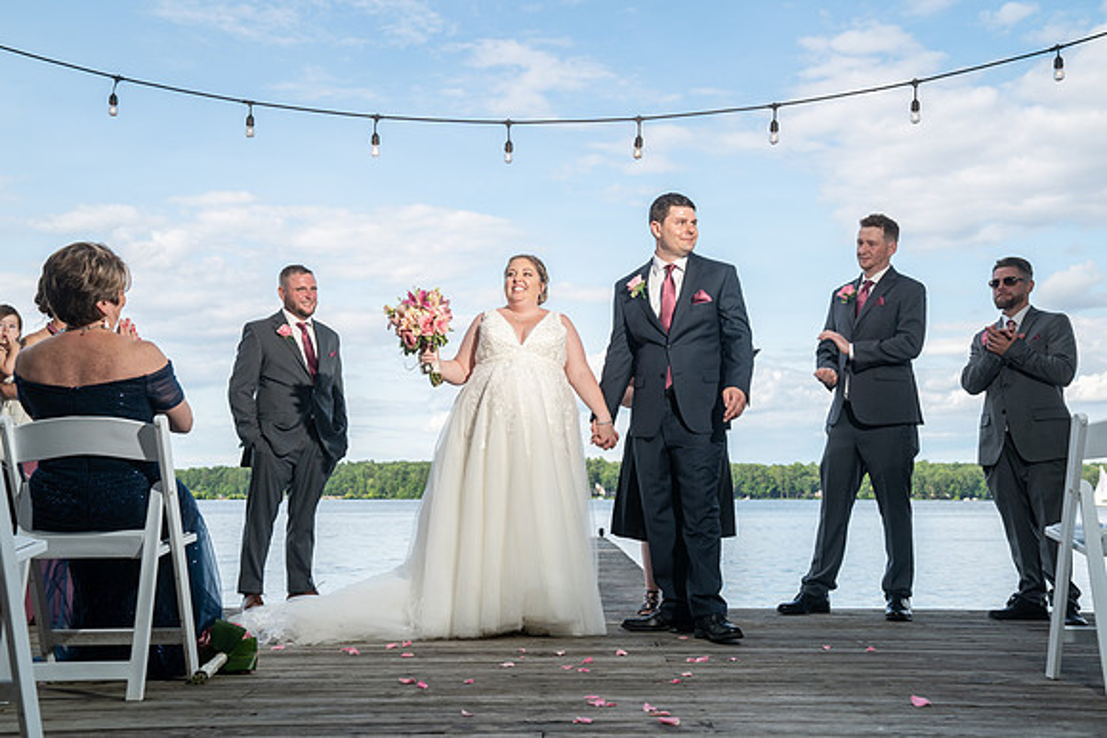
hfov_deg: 46.4
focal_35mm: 42
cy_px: 369
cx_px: 554
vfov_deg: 31.9
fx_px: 1292
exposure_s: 1/250
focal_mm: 42
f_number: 5.6
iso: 100
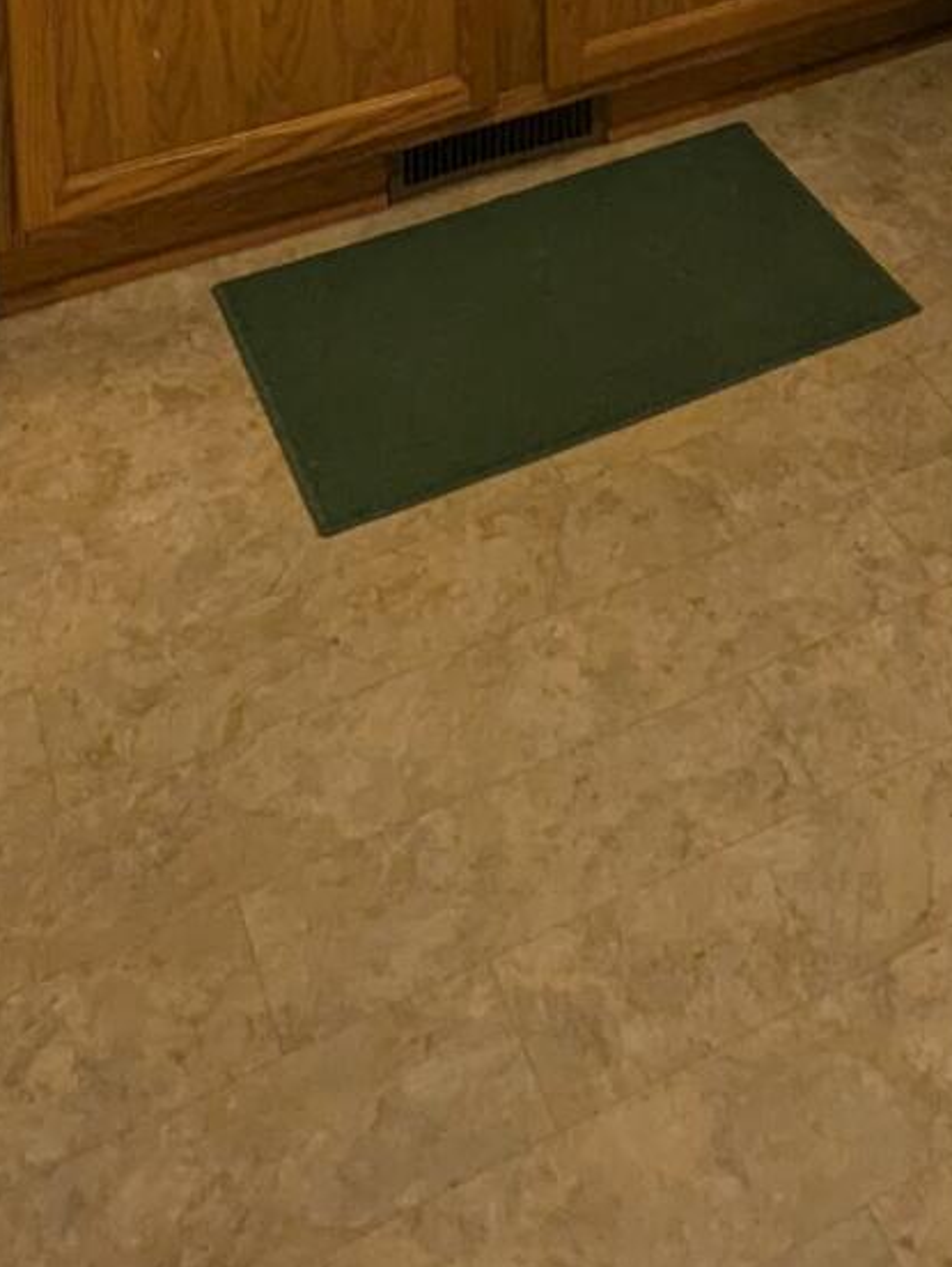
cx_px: 907
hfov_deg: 24.3
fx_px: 2124
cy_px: -835
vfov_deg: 23.2
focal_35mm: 58
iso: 86
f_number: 2.2
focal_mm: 2.35
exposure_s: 1/60
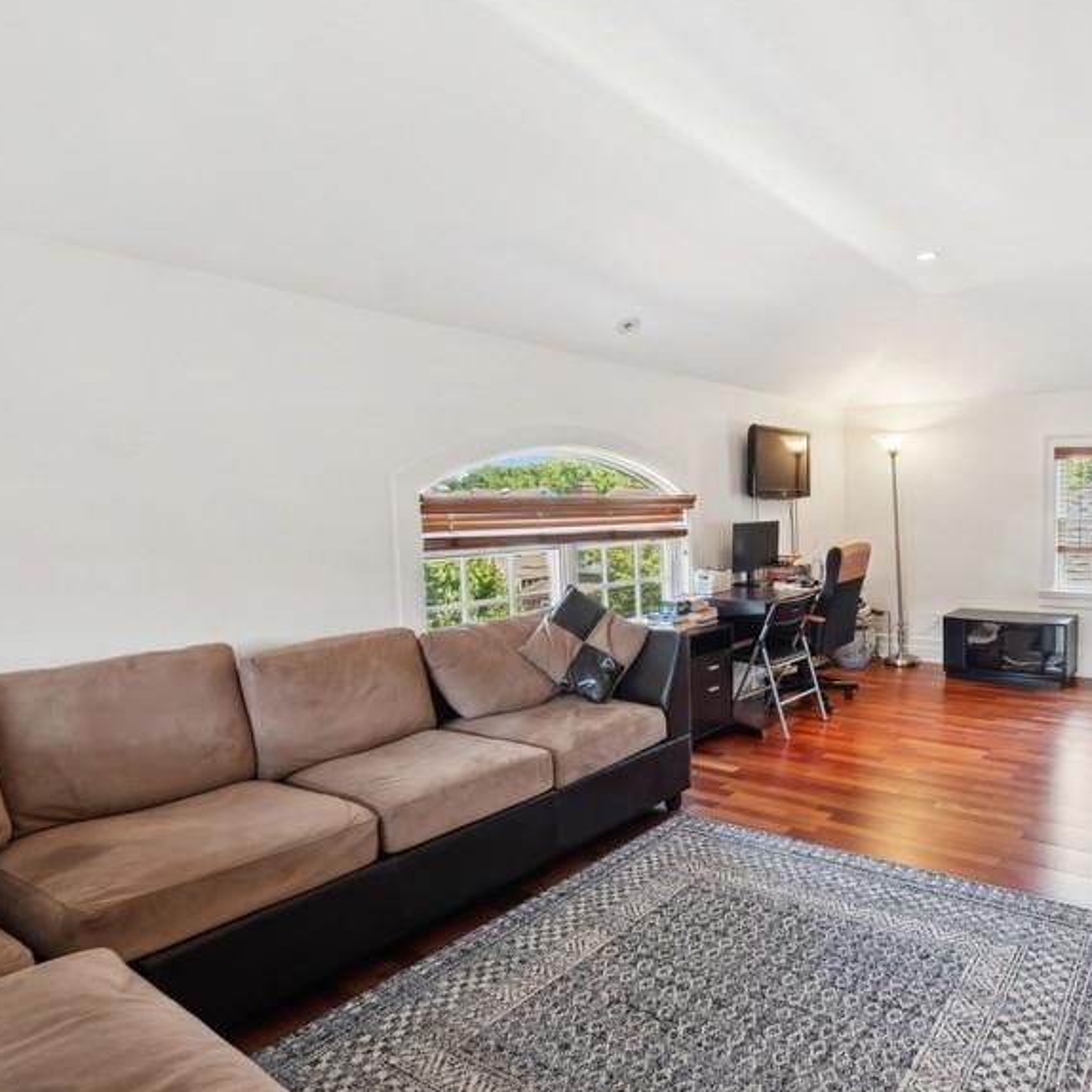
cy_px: 557
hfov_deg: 71.0
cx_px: 784
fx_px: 714
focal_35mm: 20
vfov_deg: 74.8
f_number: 8
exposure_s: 1/6
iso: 320
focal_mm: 10
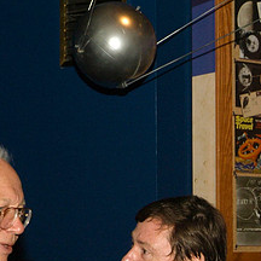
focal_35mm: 144
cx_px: 128
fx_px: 1228
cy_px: 172
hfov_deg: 12.1
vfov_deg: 12.1
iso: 1600
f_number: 13
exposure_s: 1/60
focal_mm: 42
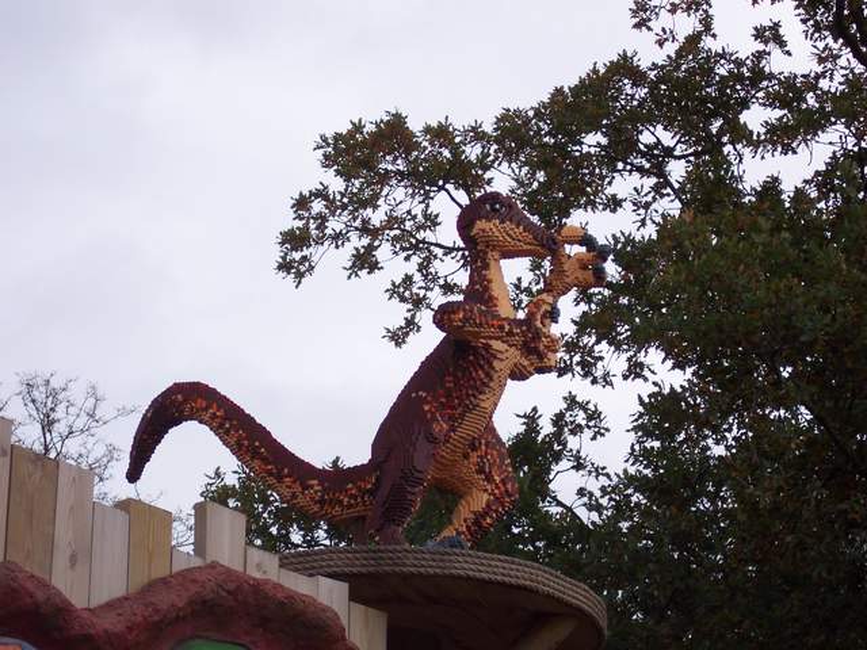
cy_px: 325
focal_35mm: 114
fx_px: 2855
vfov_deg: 13.0
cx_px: 434
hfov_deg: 17.3
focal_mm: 24
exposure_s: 1/500
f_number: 4.8
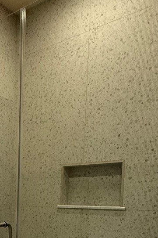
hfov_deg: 26.5
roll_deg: -0.6
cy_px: 223
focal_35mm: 43
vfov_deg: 41.1
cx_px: -46
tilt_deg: -5.5
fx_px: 283
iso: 160
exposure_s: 1/120
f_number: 2.2
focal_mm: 2.22
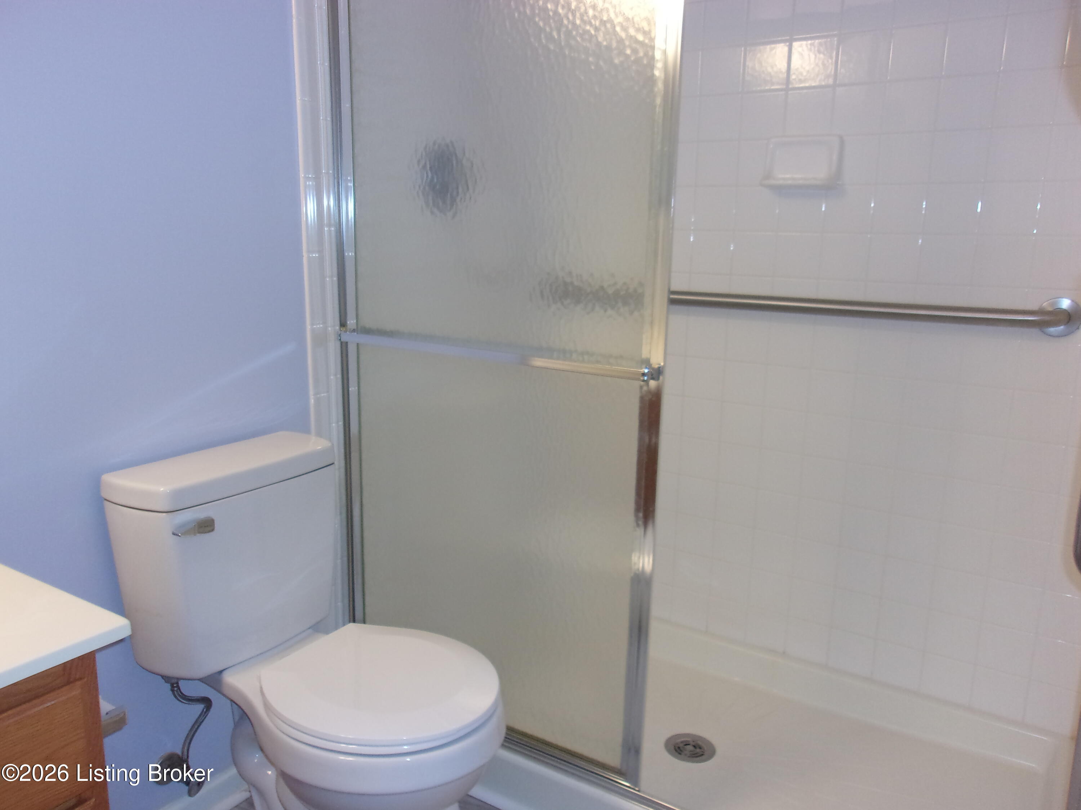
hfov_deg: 65.3
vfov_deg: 51.4
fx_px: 843
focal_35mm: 27
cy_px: 405
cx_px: 540
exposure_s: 1/34
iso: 160
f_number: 3
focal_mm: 4.9
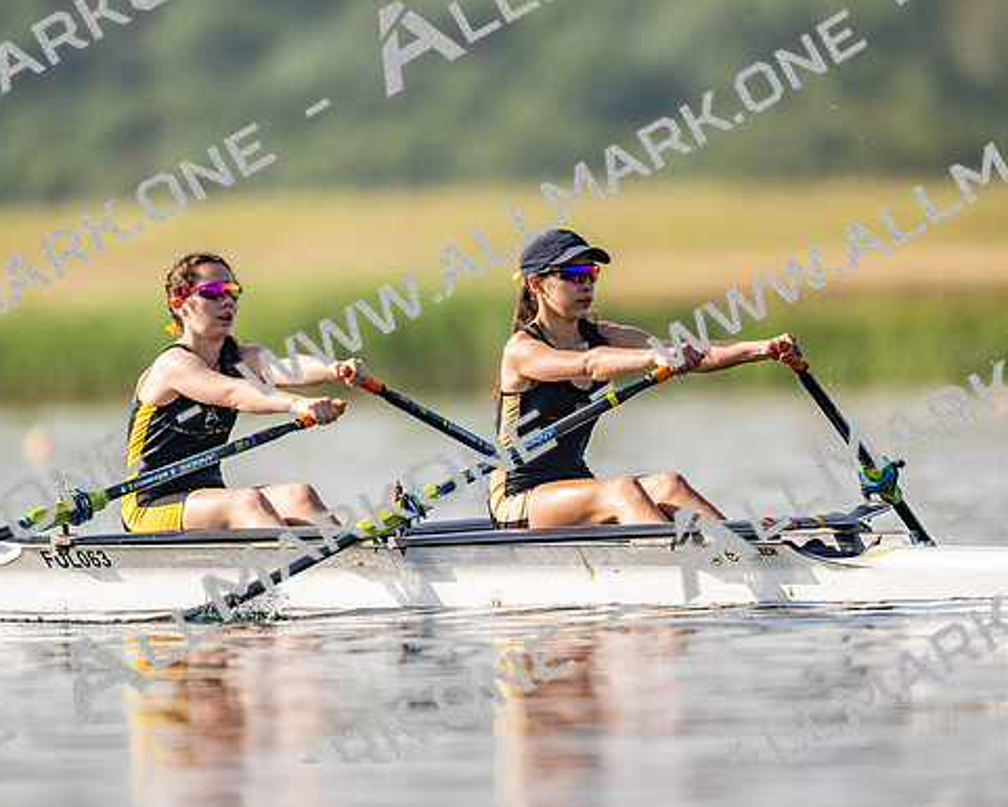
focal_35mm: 679
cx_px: 495
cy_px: 404
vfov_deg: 2.3
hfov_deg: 2.8
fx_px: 20261
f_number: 4
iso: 180
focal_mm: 600
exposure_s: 1/2500
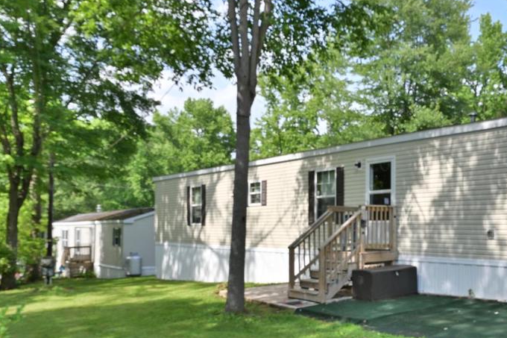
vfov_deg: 36.4
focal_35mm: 36
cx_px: 423
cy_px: 228
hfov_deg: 49.3
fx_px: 507
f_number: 11
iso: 220
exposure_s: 1/80
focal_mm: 17
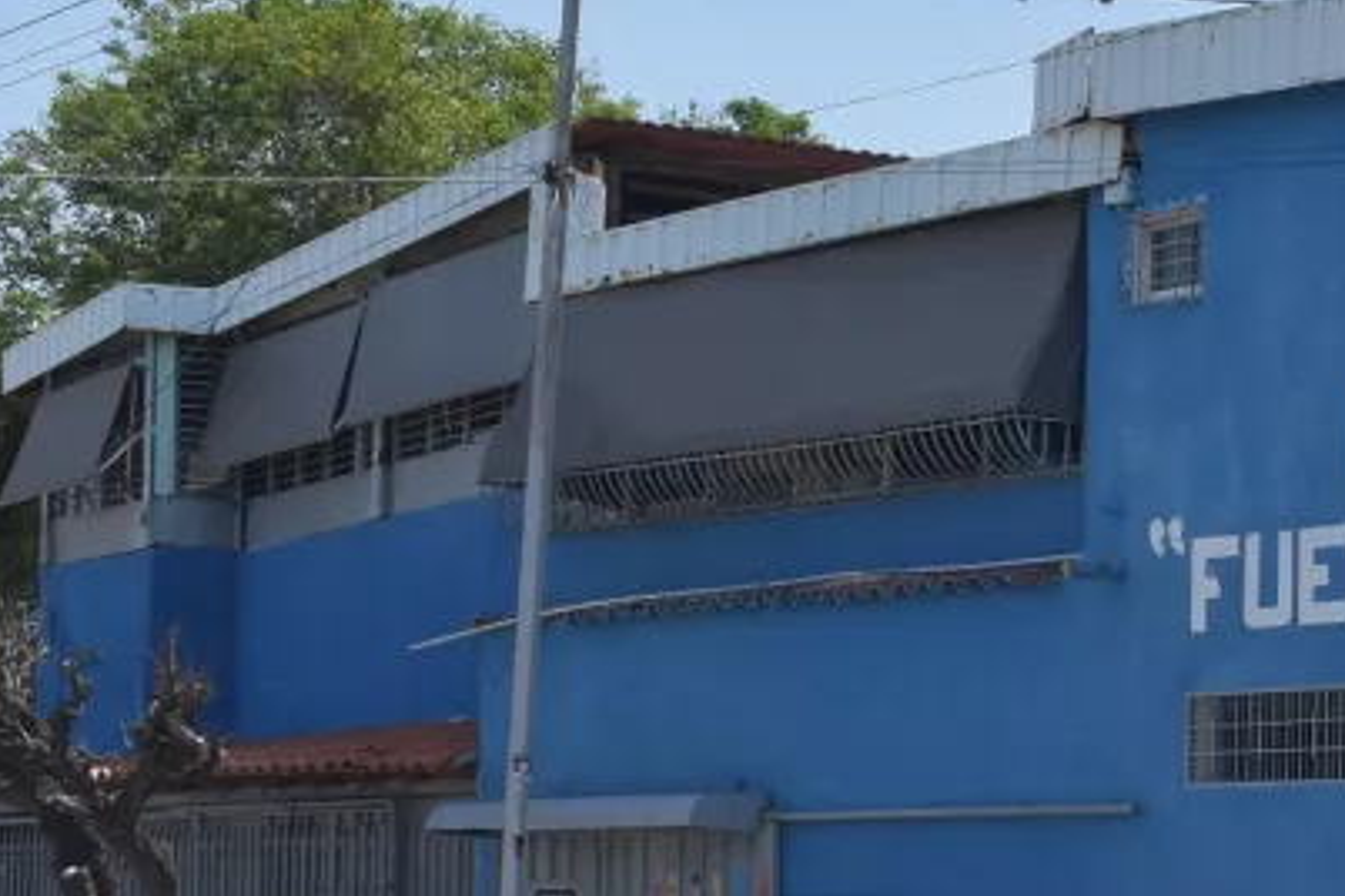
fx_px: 3997
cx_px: 1385
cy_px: 791
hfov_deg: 18.5
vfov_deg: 12.7
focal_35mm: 107
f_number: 14
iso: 800
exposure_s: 1/800
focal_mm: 28
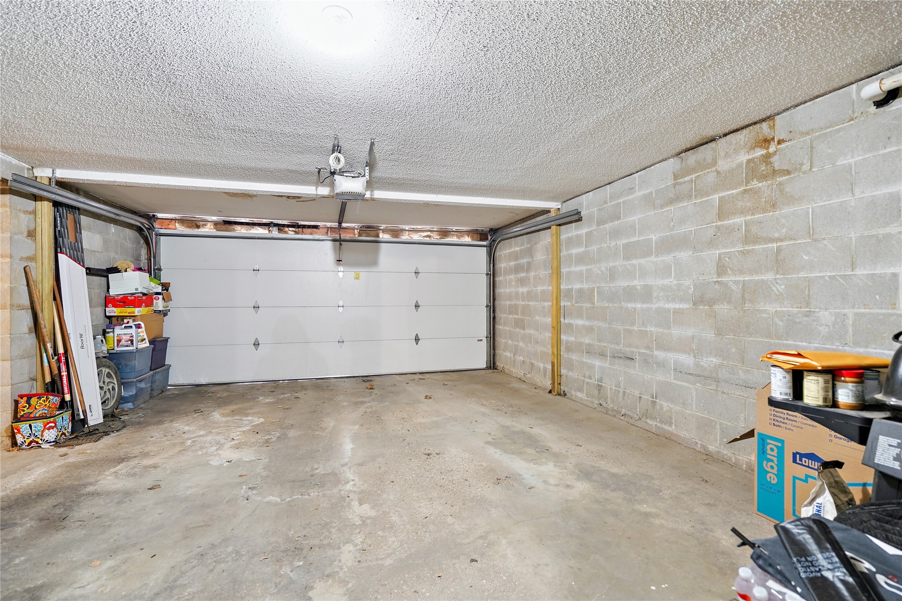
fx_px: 401
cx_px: 451
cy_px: 300
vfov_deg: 73.7
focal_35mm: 16
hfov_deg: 96.7
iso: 400
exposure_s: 1/4
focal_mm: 16
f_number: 4
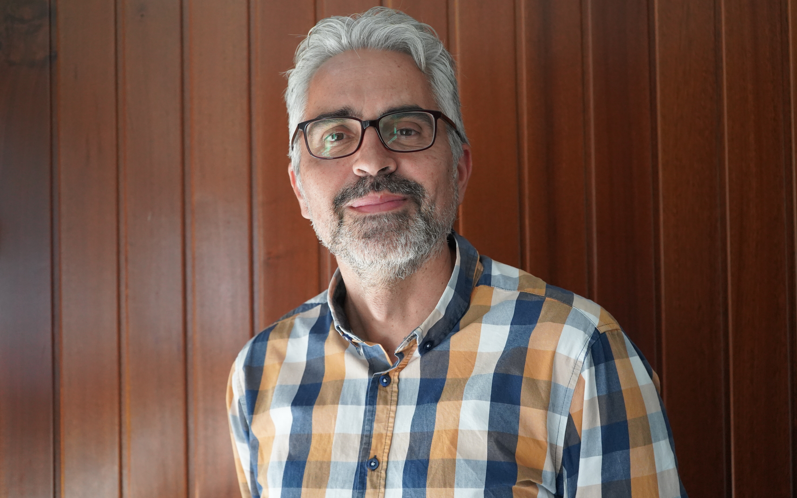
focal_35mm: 62
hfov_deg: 33.0
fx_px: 1347
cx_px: 401
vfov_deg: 21.0
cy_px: 248
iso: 5000
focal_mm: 60
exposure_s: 1/160
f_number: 5
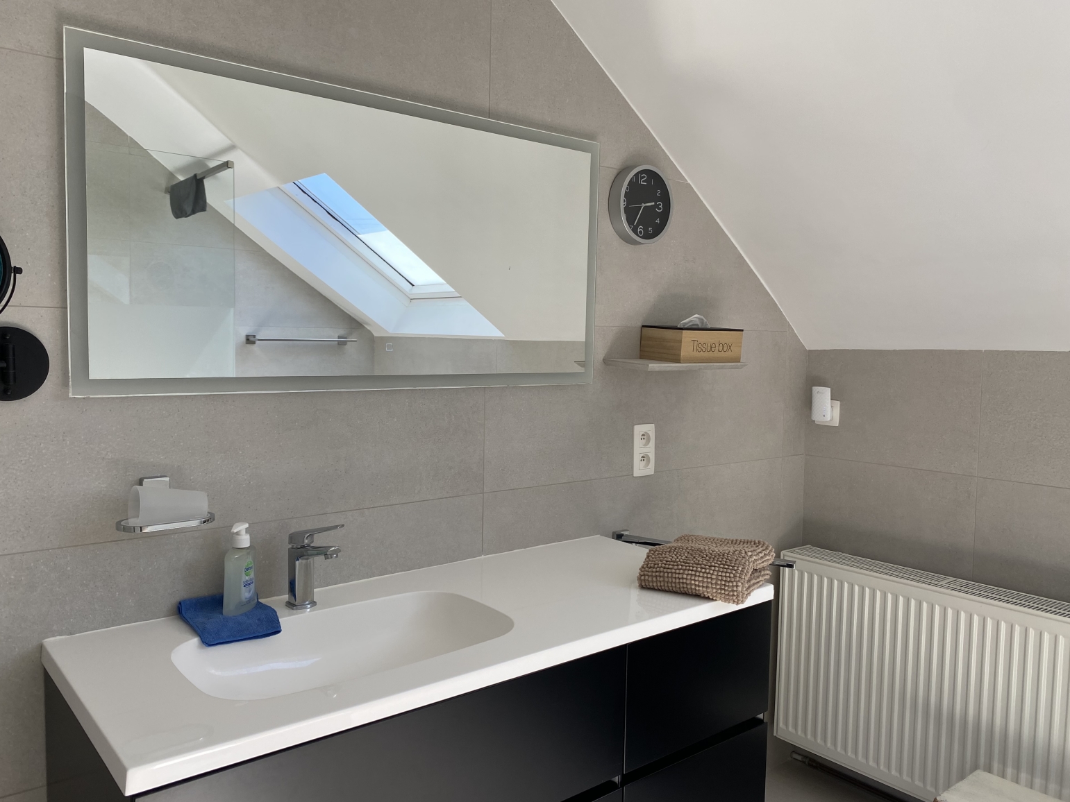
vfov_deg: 51.4
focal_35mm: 27
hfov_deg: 65.3
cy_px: 400
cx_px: 522
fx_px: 835
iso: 32
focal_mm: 4.25
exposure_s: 1/318
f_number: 1.8
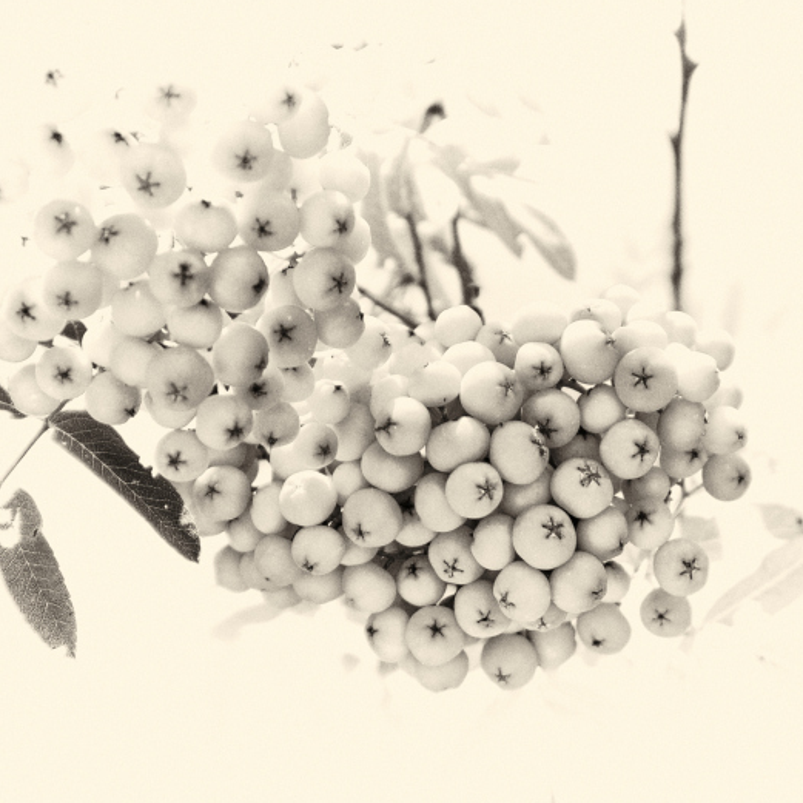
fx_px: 1234
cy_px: 403
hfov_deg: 36.0
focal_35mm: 47
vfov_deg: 36.1
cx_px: 430
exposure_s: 1/900
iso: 200
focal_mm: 24
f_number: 4
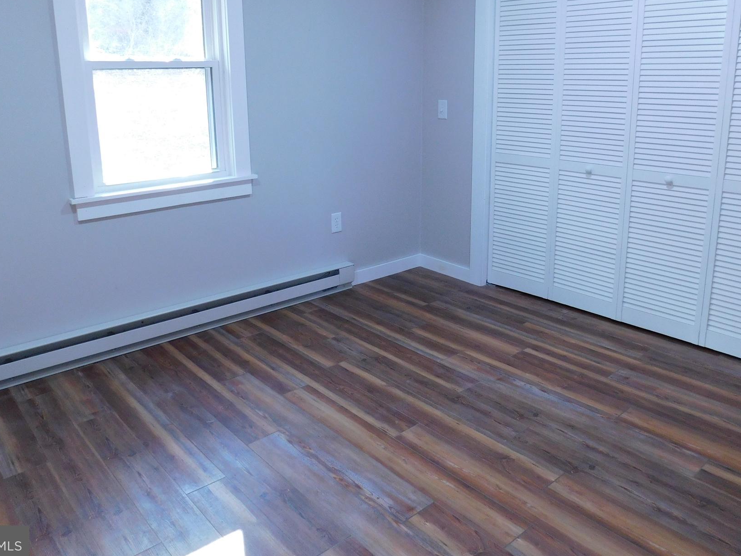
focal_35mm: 29
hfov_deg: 61.6
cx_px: 382
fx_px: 621
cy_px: 212
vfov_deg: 47.8
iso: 220
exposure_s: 1/30
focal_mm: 4
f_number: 3
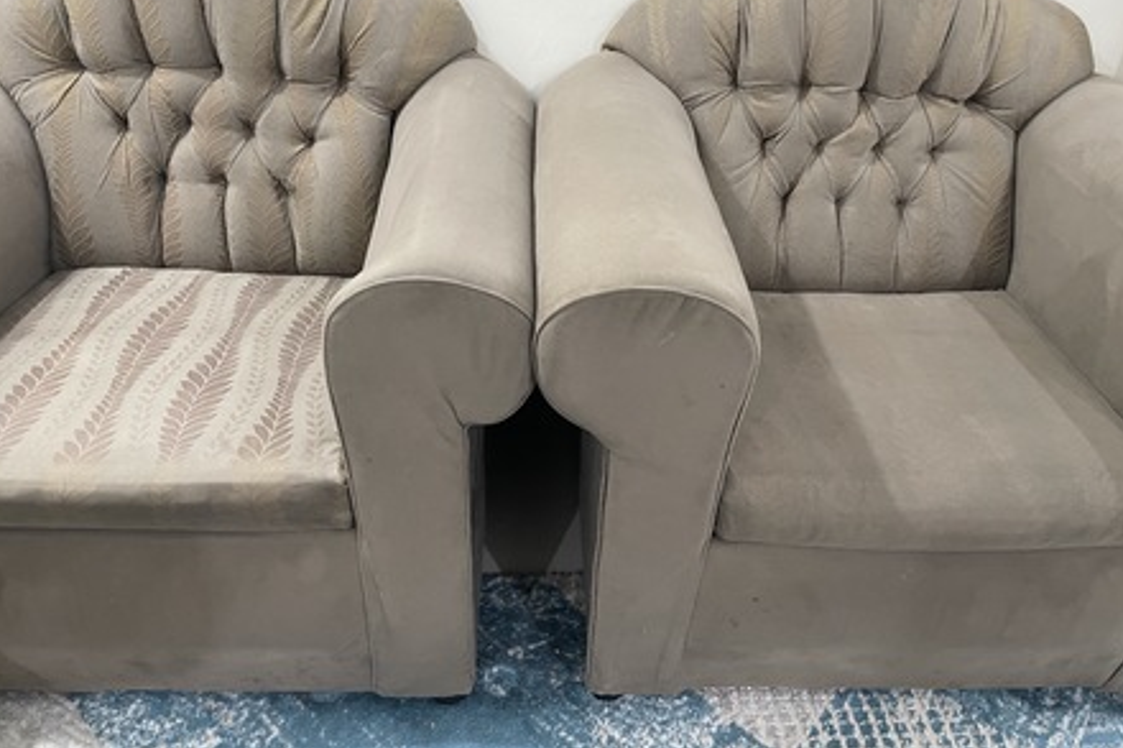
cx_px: 570
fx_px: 842
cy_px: 315
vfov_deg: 47.7
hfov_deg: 67.4
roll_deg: -2.6
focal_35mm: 27
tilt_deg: -32.6
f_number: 1.6
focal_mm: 5.1
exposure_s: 1/60
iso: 500
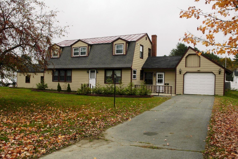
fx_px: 218
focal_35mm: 33
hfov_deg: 57.3
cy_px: 80
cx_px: 119
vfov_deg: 39.9
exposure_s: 1/100
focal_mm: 22
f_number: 6.3
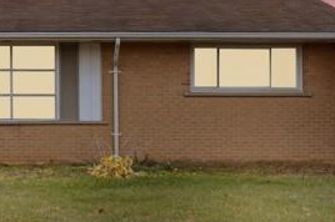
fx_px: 688
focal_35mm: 74
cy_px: 116
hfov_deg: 26.5
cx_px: 36
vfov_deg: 18.4
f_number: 9
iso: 100
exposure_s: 1/15
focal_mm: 33
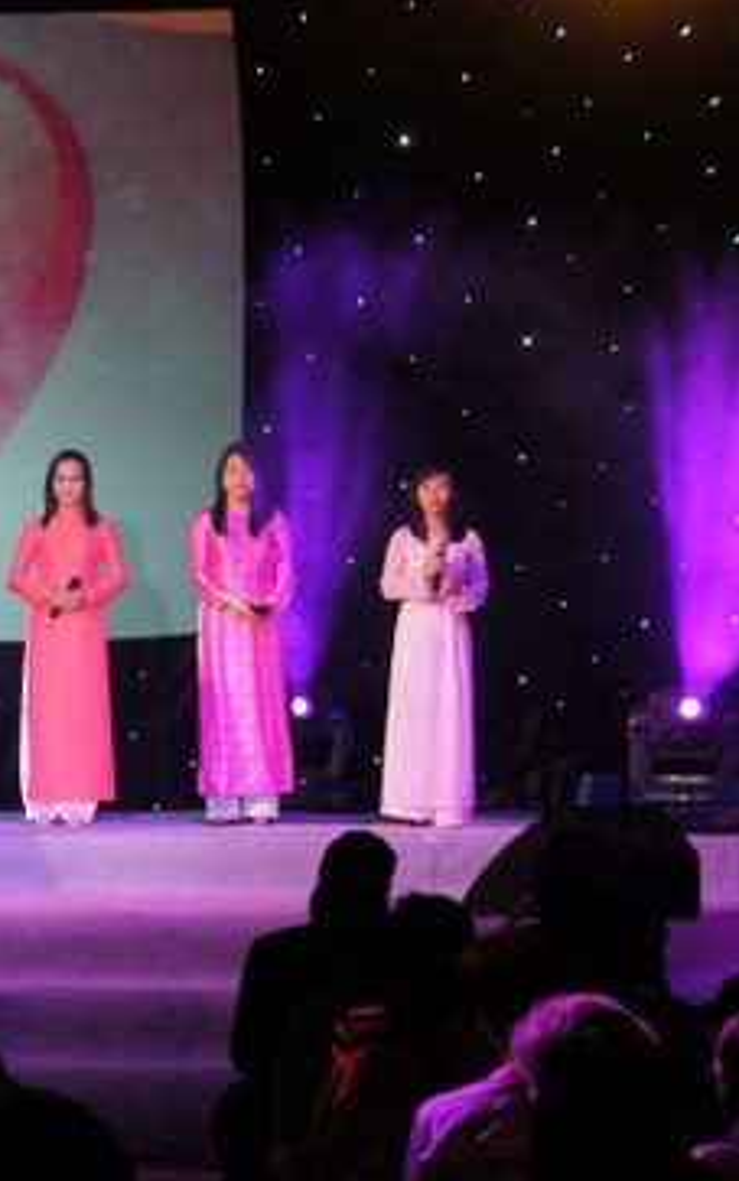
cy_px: 587
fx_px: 4472
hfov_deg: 9.3
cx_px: -228
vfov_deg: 15.1
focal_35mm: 139
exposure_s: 1/125
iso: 1000
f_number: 5.6
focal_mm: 55
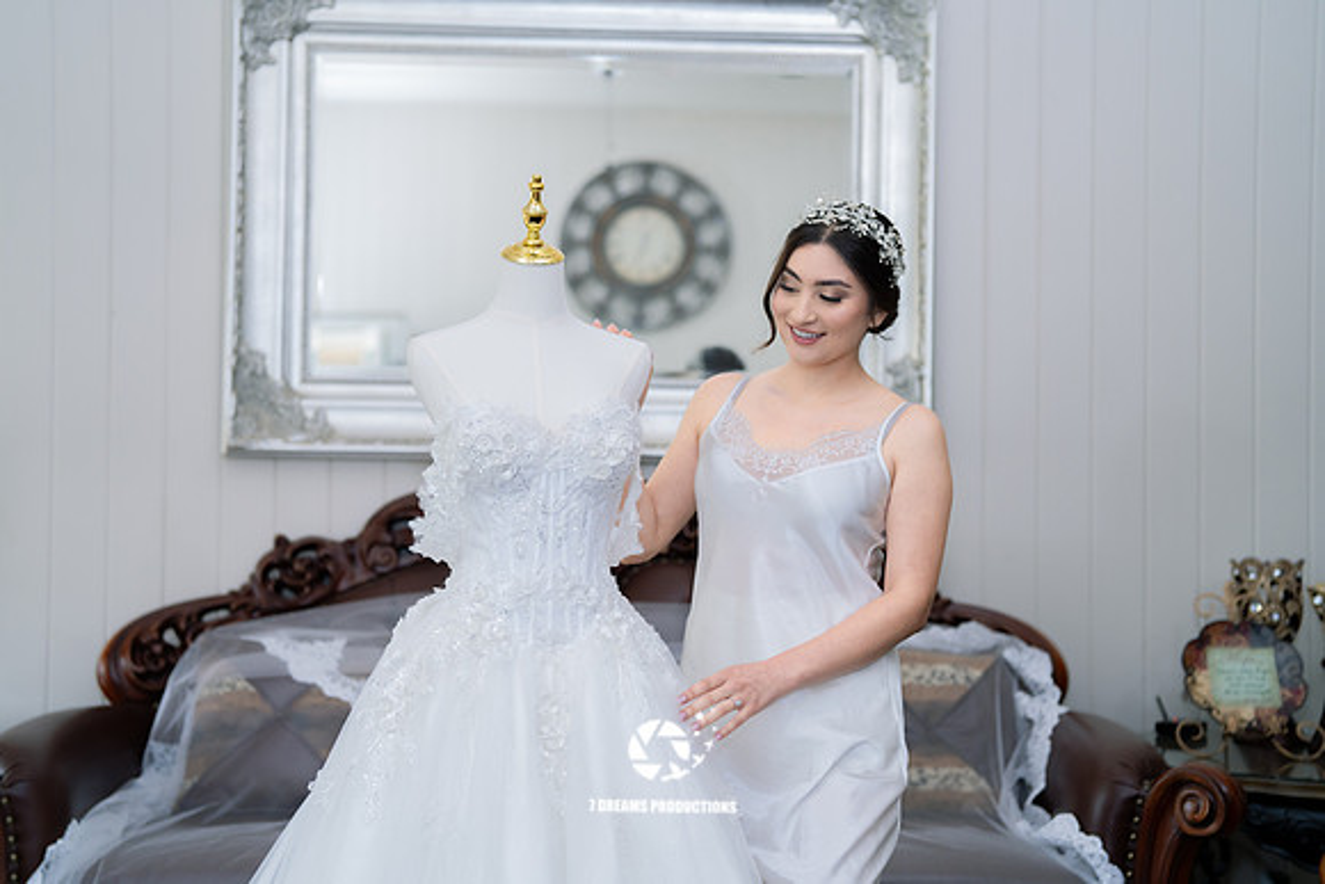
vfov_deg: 27.0
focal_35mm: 50
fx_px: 1841
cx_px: 662
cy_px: 442
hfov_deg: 39.6
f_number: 2
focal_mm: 50
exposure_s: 1/200
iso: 800
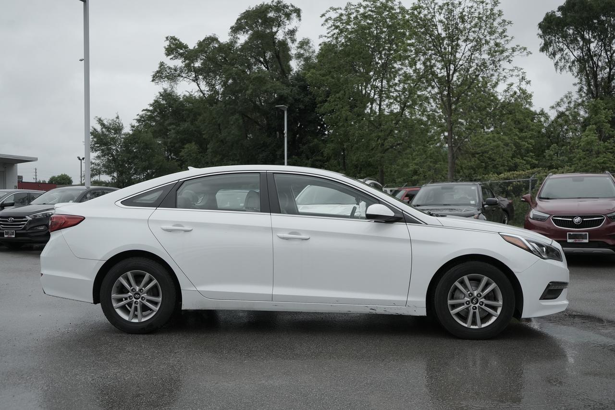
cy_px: 205
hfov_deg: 60.3
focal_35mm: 31
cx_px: 308
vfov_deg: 42.3
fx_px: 530
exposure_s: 1/8000
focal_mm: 31
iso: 1000
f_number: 4
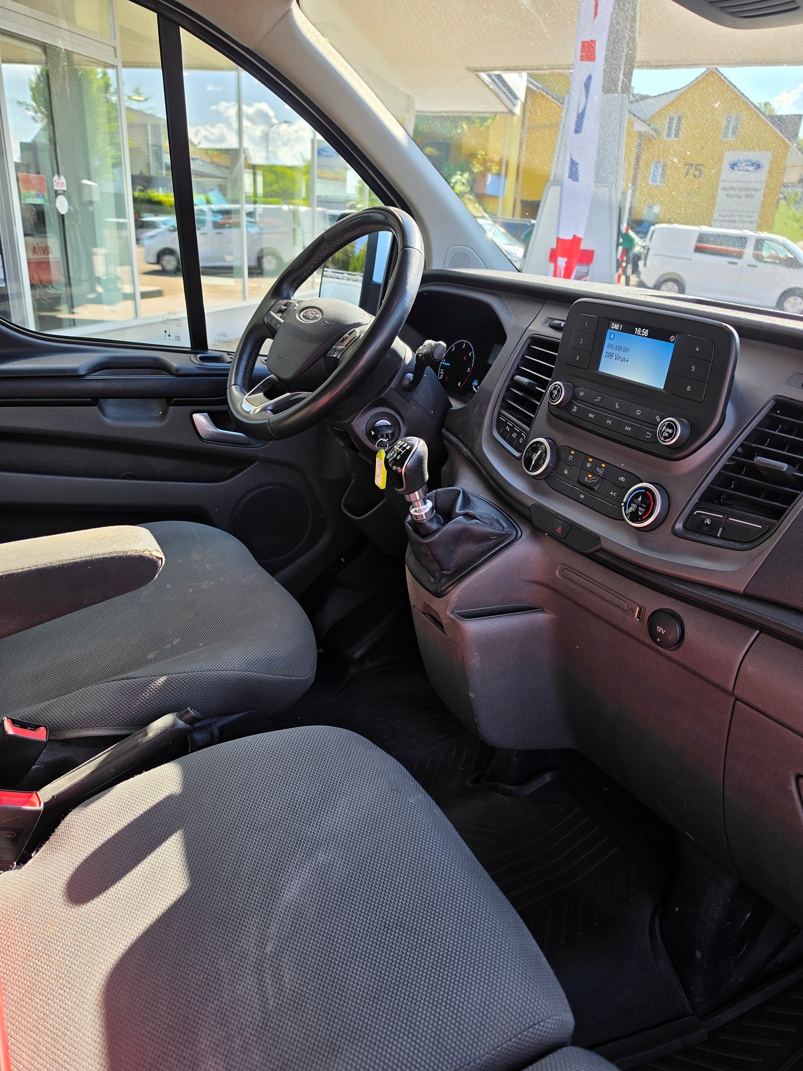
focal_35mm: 23
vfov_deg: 73.9
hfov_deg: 58.9
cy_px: 536
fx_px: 711
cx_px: 402
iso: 20
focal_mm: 6.5
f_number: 1.4
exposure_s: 1/359
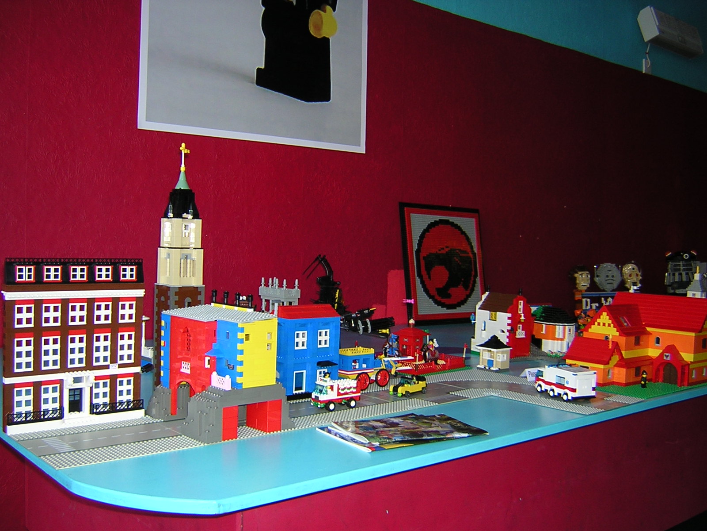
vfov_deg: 39.7
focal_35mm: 36
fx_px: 735
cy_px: 266
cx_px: 354
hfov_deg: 51.4
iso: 116
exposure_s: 1/60.1
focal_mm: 4.7
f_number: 2.6
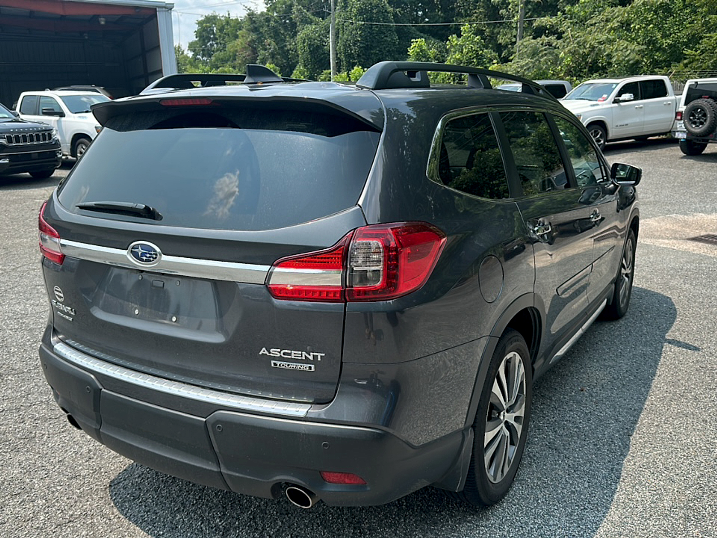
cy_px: 269
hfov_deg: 69.4
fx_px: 518
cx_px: 358
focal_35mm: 25
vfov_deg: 54.9
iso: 80
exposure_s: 1/2212
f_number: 1.78
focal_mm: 6.86
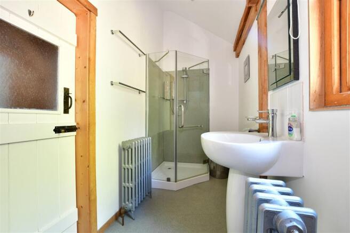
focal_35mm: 15
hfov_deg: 100.4
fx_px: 146
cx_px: 175
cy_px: 116
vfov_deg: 77.3
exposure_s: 1.3
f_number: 7.1
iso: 200
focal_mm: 10
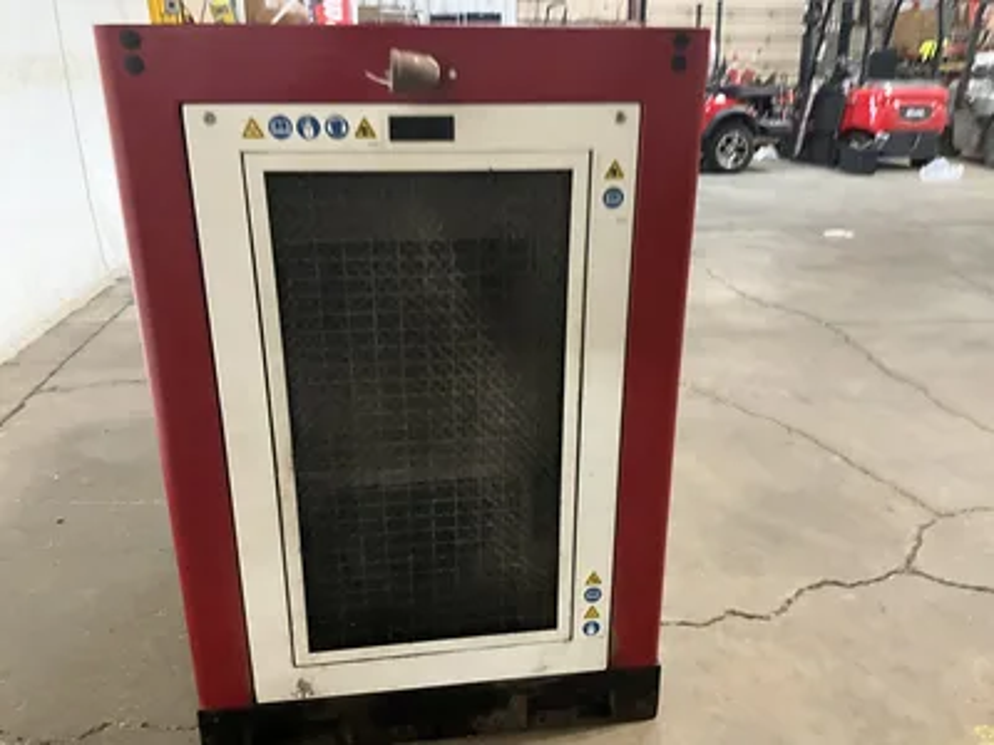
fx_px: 833
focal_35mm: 29
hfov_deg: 61.7
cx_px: 497
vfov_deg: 48.2
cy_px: 372
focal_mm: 3
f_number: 1.8
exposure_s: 1/30
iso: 400
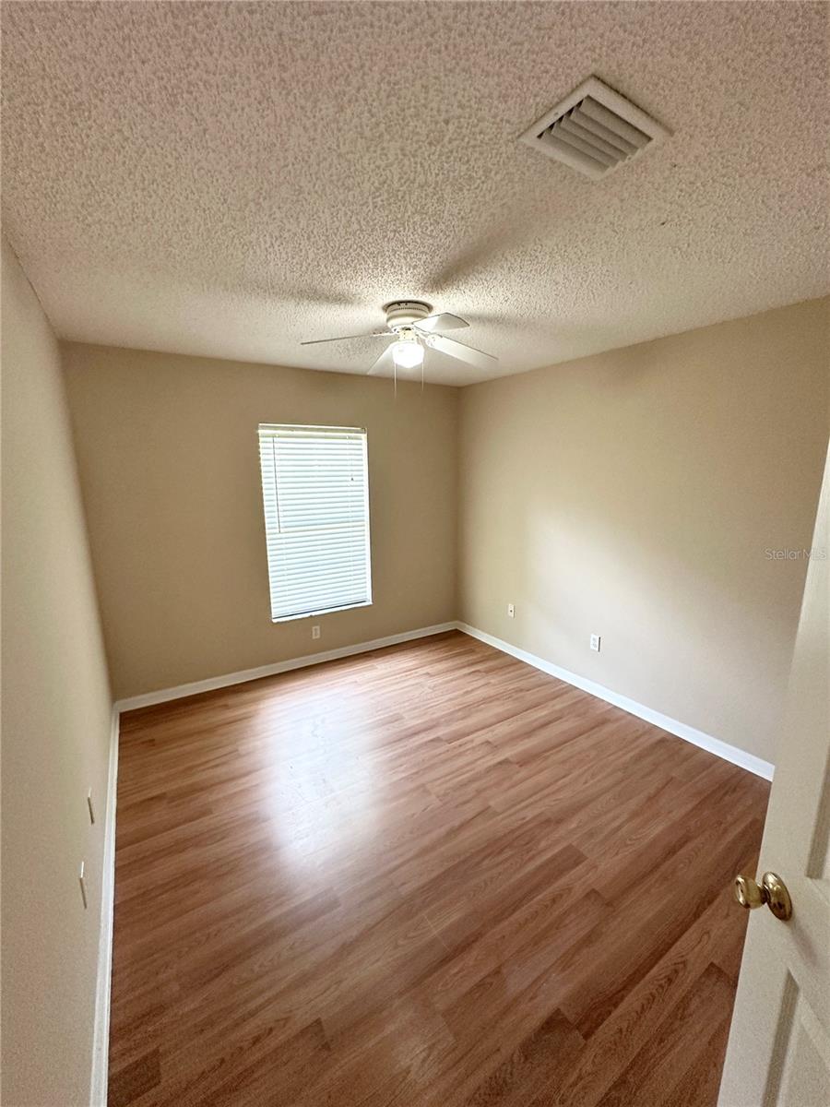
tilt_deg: -9.9
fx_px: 448
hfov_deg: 85.7
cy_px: 554
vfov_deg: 102.1
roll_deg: -0.6
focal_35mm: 14
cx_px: 415
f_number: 2.2
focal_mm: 2.22
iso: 320
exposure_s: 1/97
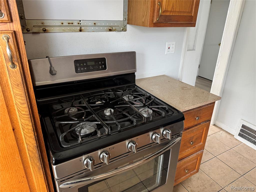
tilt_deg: -24.6
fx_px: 177
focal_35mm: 24
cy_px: 96
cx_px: 128
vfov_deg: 56.8
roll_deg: -1.8
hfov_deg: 71.6
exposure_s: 1/60
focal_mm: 6.76
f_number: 1.78
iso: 500
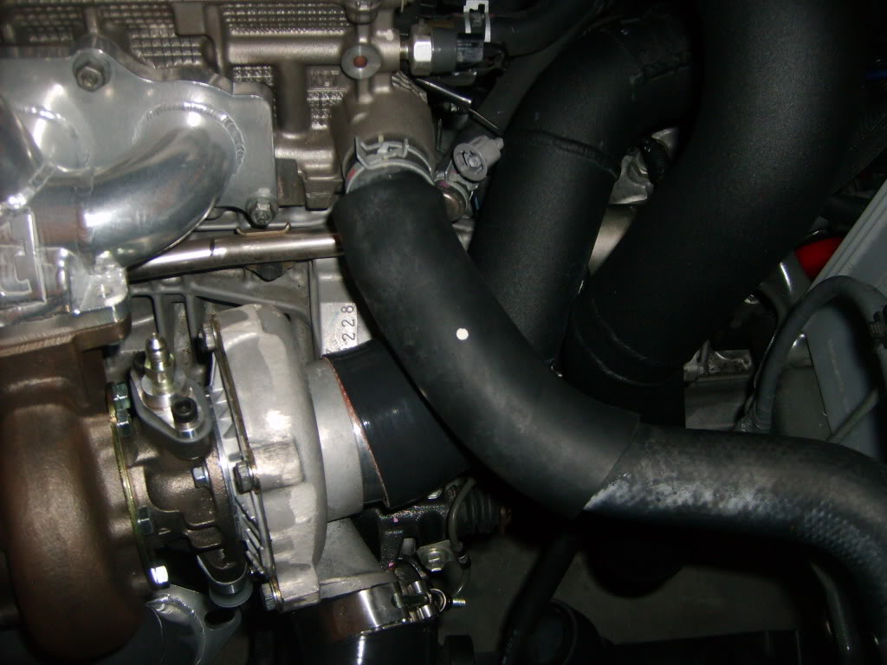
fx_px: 897
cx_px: 444
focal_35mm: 35
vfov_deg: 40.7
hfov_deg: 52.6
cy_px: 332
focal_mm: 5.8
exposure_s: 1/45
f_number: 2.8
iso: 100
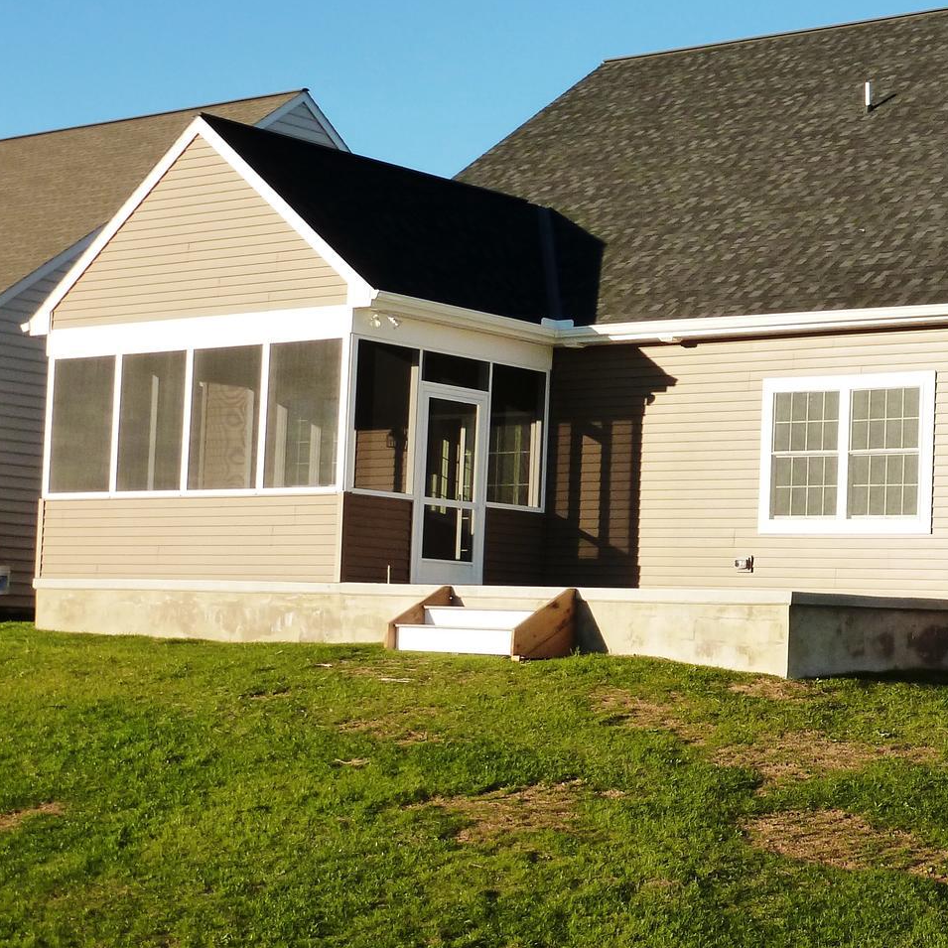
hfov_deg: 23.6
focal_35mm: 72
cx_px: 784
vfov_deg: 24.0
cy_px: 568
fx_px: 2231
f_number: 3.8
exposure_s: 1/500
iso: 160
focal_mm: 6.8
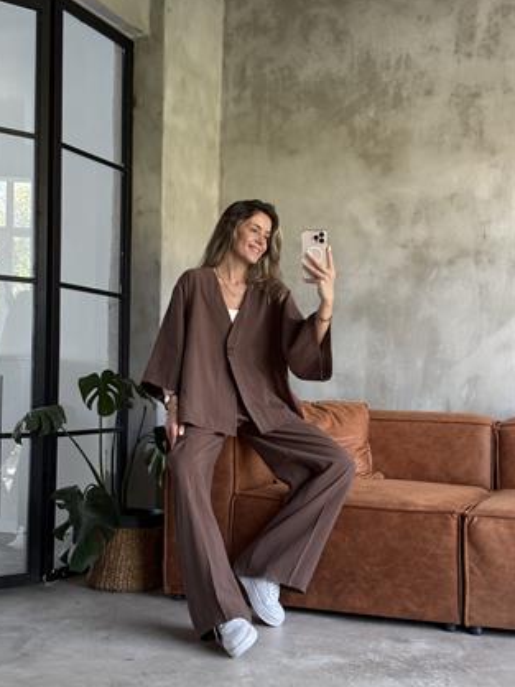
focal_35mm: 49
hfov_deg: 29.7
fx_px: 972
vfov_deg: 38.9
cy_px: 339
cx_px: 253
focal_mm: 6.76
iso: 250
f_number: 1.78
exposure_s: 1/60
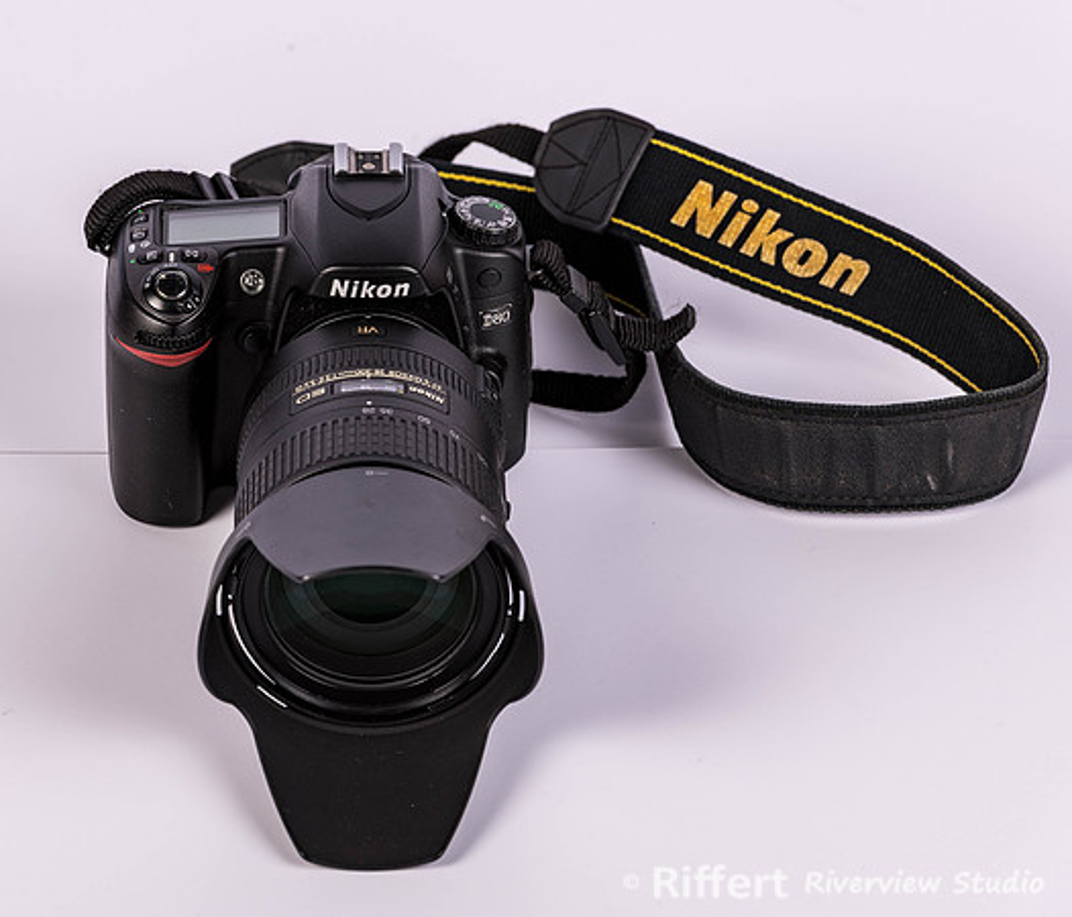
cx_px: 419
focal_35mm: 260
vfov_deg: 6.2
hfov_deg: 7.2
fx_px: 8467
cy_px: 445
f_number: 8
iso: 64
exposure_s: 1/160
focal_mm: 200
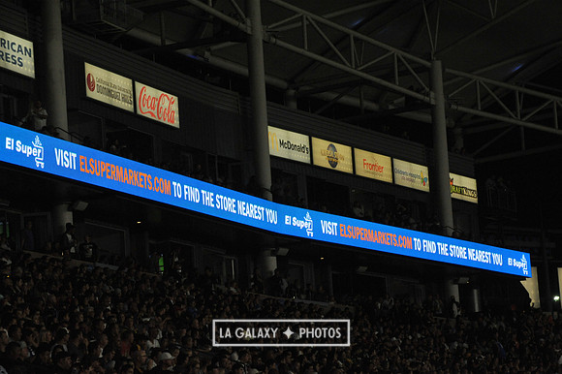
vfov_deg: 9.8
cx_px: 281
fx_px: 2184
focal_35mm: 140
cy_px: 187
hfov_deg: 14.7
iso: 3200
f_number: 10
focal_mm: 140
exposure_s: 1/400
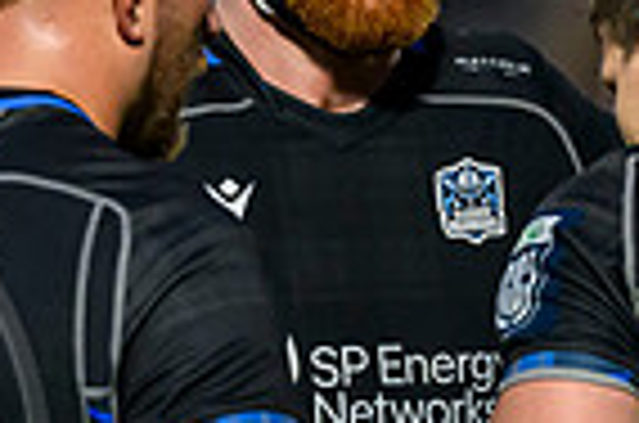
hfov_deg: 1.0
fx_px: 36359
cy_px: 539
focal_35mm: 2053
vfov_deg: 0.7
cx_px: -739
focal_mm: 400
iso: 4000
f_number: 3.2
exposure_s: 1/2000
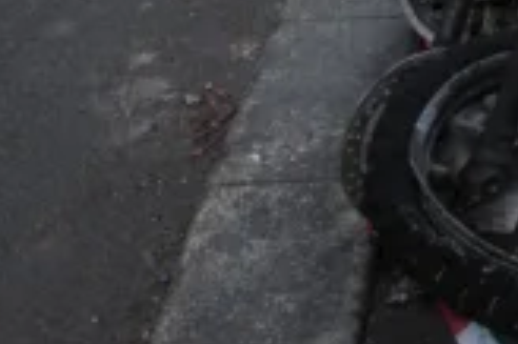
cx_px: 881
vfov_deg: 11.6
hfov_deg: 16.2
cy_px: -240
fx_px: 1581
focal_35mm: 110
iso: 500
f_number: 14
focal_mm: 24
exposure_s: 1/25
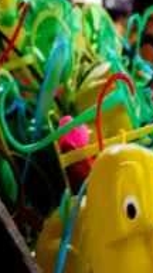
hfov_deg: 11.7
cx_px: 113
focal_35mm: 103
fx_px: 746
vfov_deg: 20.8
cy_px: 118
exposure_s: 1/640
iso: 12800
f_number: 8
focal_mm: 28
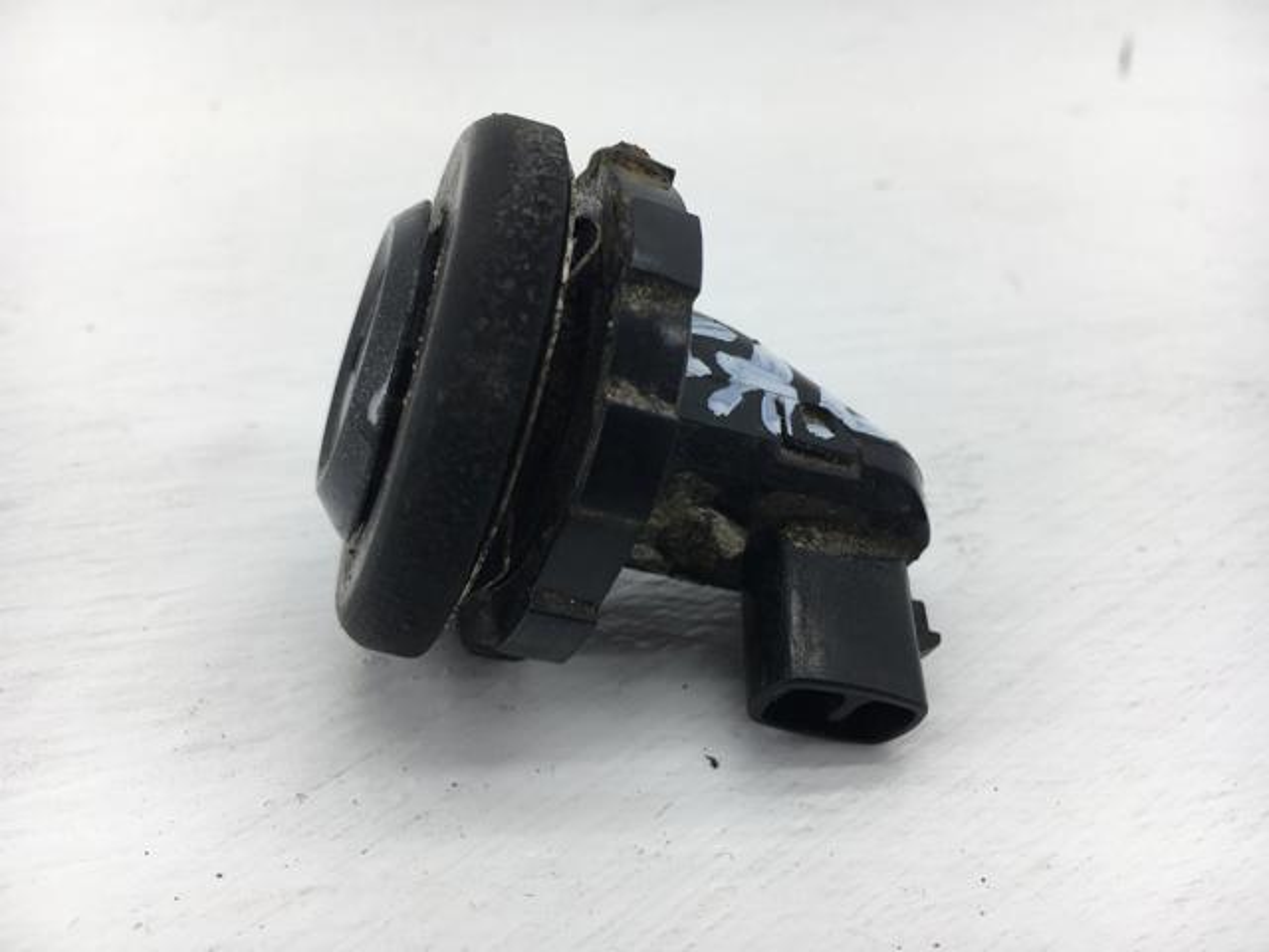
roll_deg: -0.5
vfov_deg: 48.2
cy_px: 476
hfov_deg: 61.7
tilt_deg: -33.4
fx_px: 1063
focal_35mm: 29
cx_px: 634
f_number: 2.2
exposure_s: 1/193
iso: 25
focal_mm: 4.15
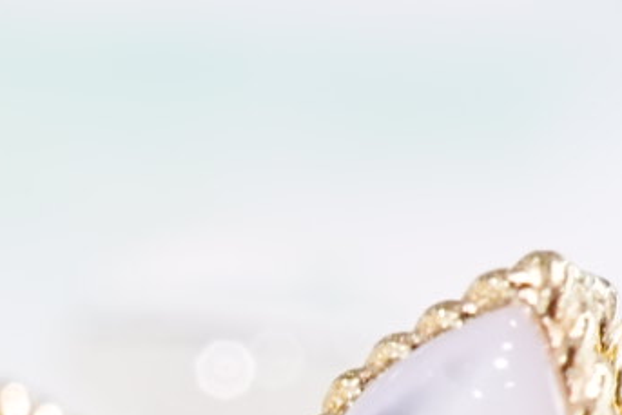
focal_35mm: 212
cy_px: 544
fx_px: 3664
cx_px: 83
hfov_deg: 9.7
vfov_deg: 6.4
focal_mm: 30
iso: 800
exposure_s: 1/50
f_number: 9
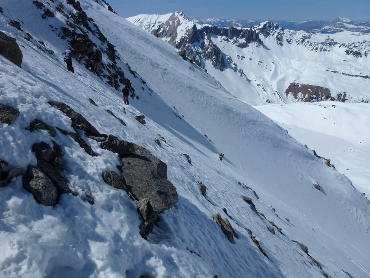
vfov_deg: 56.8
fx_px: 257
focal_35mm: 24
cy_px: 139
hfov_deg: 71.6
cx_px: 185
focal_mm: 4.3
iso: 100
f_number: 5
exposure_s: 1/2000
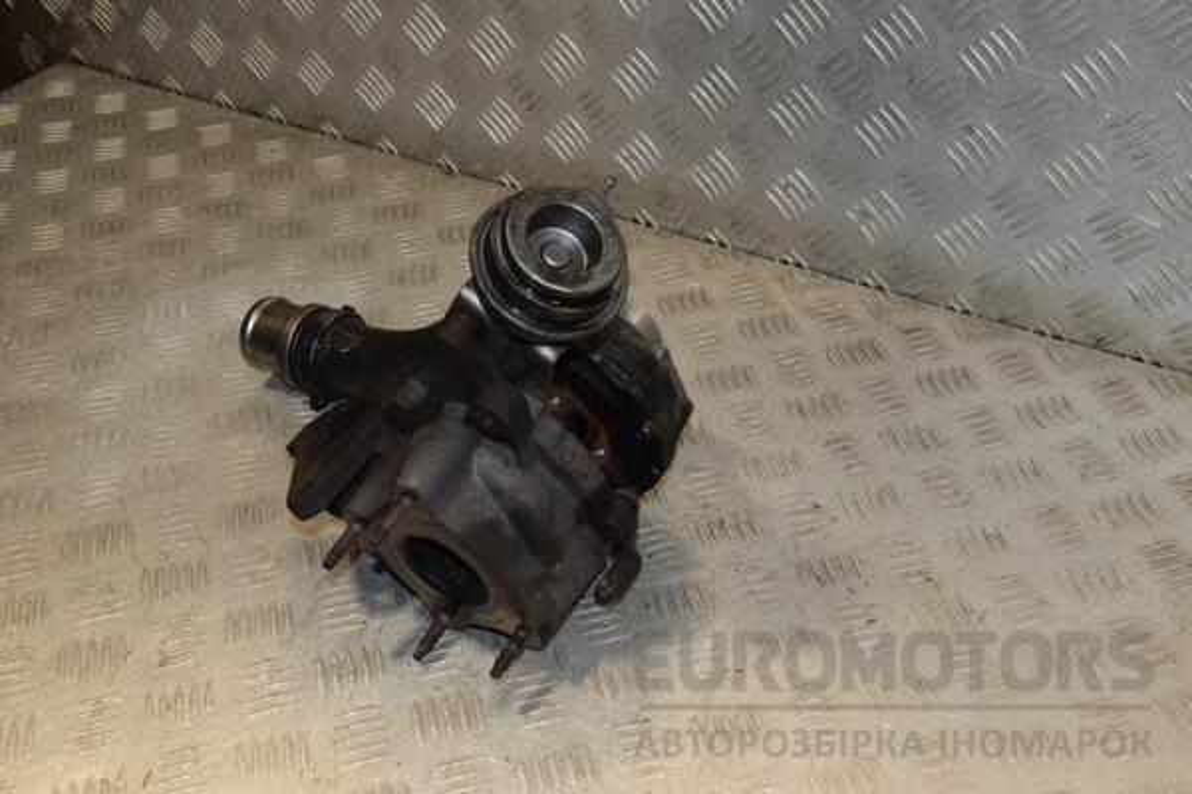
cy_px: 397
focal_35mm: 42
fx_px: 1391
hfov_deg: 46.4
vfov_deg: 31.9
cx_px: 596
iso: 800
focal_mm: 28
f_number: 7.1
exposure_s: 1/200
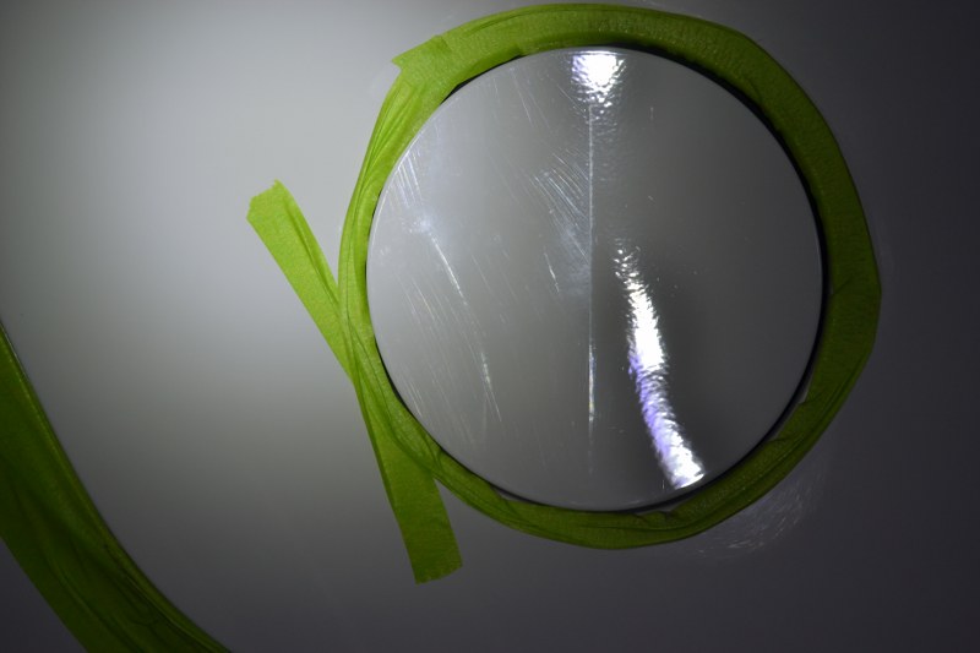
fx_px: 2245
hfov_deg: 24.6
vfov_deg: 16.5
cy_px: 326
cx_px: 490
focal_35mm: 82
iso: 100
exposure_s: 1/160
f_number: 6.3
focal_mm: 55
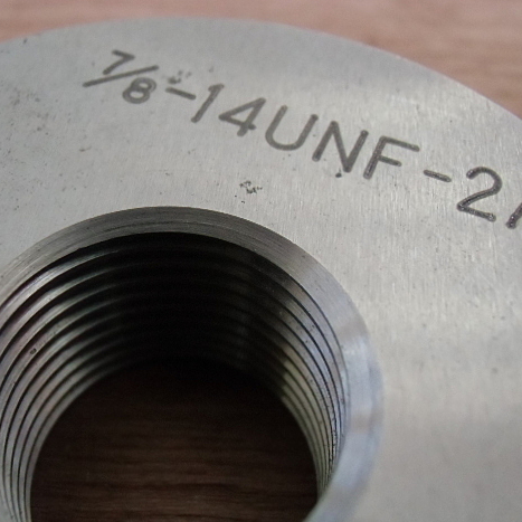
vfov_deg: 41.9
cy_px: 260
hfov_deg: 41.7
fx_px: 682
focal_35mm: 40
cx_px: 216
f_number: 3.7
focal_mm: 5.93
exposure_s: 1/100
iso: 800
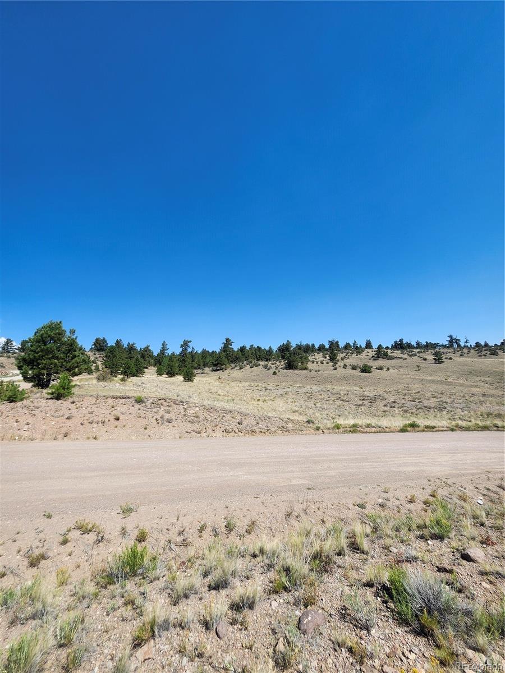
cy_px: 336
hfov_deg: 89.9
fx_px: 253
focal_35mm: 13
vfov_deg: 106.2
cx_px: 252
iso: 40
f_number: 2.2
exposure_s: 1/1761
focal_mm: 1.74
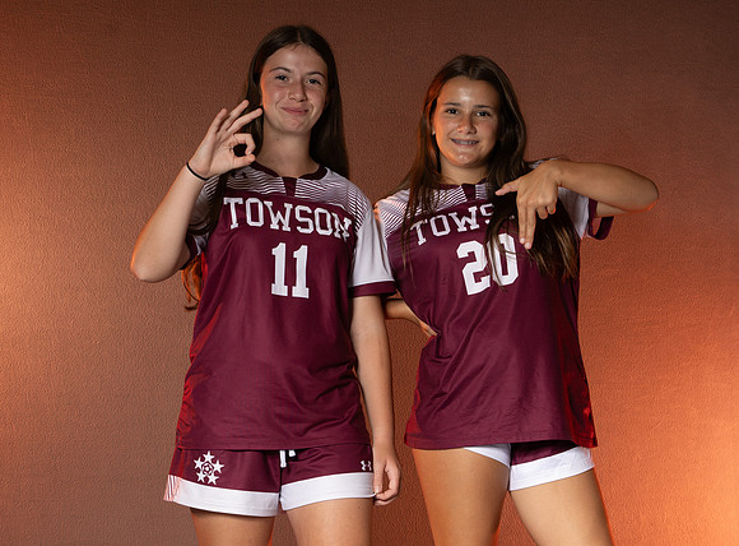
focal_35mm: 125
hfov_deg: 15.8
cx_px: 362
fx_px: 2657
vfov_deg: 11.7
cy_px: 328
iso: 80
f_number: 8
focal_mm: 70
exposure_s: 1/160
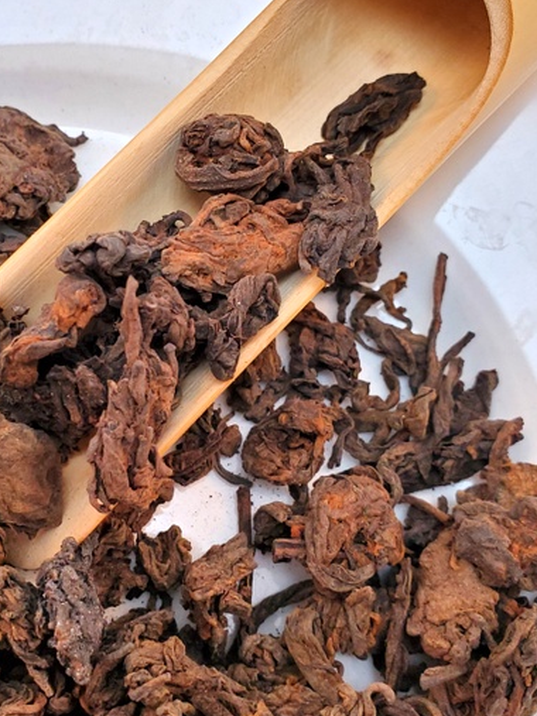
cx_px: 158
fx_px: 848
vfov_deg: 45.8
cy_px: 367
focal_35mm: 41
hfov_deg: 34.6
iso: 160
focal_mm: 4.3
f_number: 2.4
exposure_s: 1/120
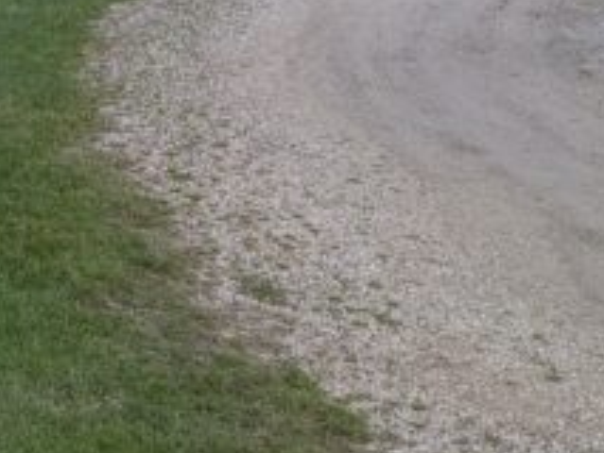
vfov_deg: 15.1
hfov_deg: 19.7
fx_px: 1641
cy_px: -117
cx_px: -105
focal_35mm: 94
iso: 57
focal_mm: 5.43
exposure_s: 1/120
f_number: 1.89
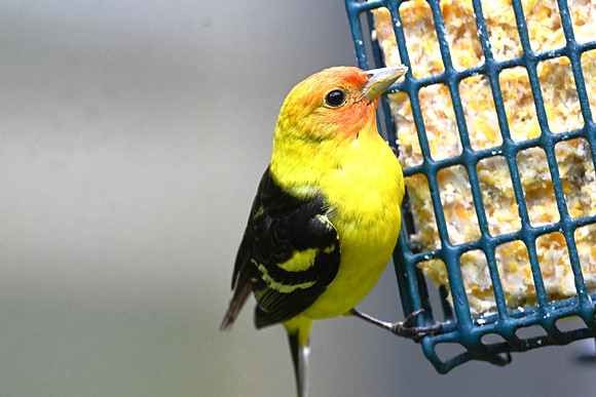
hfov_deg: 2.6
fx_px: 13247
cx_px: 298
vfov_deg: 1.7
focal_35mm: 800
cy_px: 198
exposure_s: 1/800
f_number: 6.3
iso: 2500
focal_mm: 800
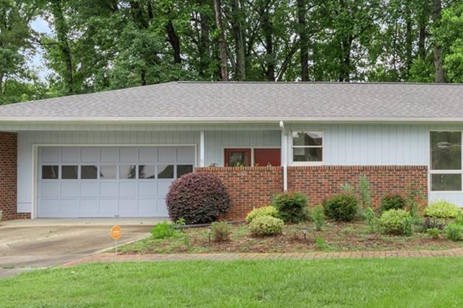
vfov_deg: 26.4
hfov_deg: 35.6
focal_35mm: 51
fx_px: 656
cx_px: 449
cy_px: 174
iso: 100
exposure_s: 1/25
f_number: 9
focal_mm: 16
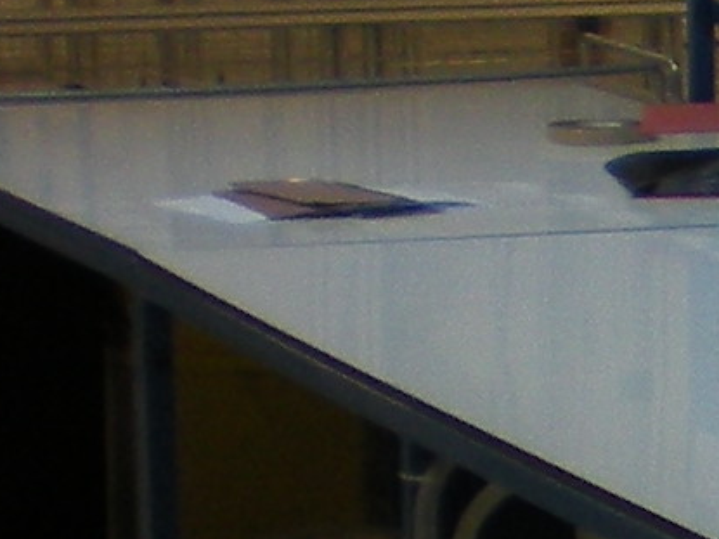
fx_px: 6209
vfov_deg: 5.0
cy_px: 570
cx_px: 2219
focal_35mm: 299
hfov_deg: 6.1
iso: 74
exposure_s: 1/52.8
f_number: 3.1
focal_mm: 6.3
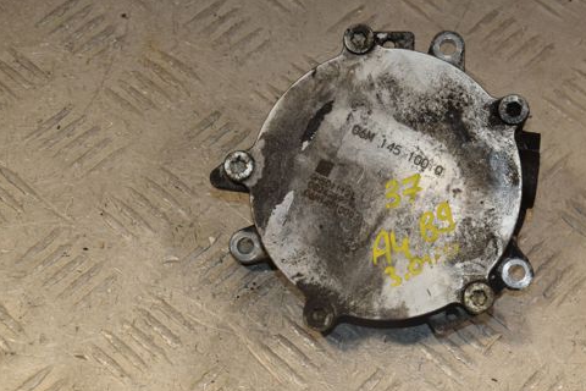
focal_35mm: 96
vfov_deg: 14.3
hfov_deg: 21.2
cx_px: 366
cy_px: 194
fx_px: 1563
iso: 800
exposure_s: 1/200
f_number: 8
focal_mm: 48
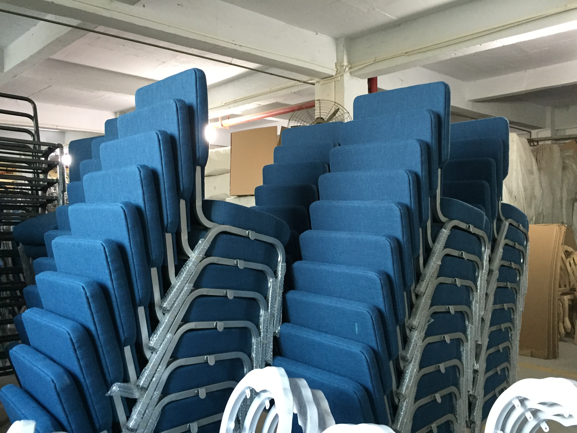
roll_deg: +0.6
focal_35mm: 29
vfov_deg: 48.2
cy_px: 216
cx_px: 288
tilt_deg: -1.9
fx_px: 483
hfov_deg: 61.7
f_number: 2.2
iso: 250
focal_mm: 4.15
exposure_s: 1/20
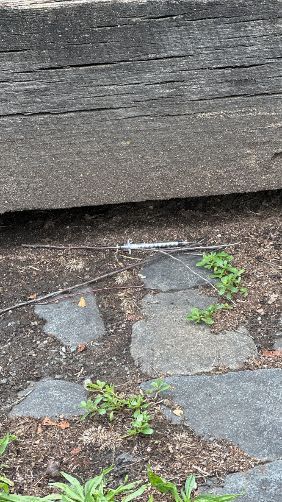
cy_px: 253
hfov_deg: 14.2
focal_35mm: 85
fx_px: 1130
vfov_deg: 25.0
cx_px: 147
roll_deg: -2.2
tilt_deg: -27.0
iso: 100
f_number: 2.8
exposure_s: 1/99
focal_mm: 9
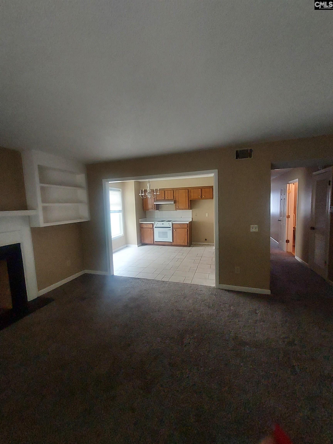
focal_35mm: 13
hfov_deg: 89.9
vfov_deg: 106.2
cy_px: 222
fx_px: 167
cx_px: 166
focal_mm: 1.42
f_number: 2.2
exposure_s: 1/40
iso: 250
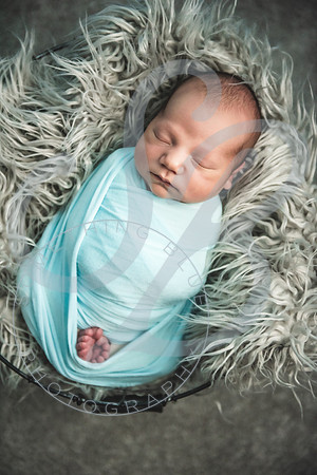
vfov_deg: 33.4
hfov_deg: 22.6
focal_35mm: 60
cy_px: 238
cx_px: 158
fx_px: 792
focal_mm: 60
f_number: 2.8
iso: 2000
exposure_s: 1/125
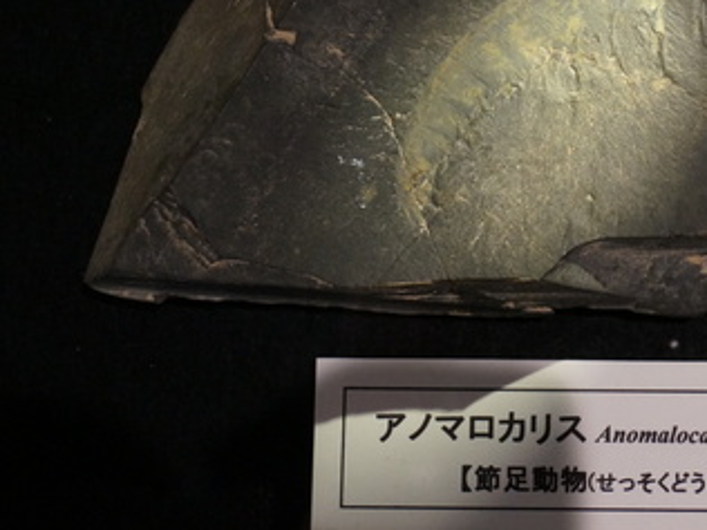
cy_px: 100
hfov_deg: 22.6
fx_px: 1734
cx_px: 600
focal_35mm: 85
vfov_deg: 17.2
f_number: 5
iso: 2000
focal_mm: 31
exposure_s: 1/60
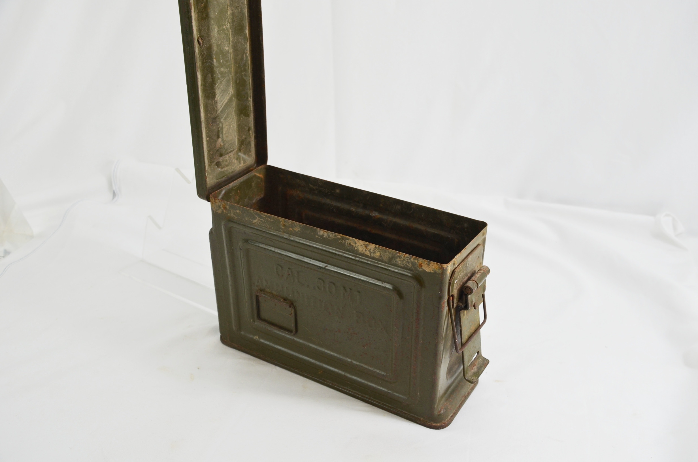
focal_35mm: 39
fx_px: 755
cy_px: 231
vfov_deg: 34.1
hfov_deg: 49.6
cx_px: 349
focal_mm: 26
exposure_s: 1/125
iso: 280
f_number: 5.6
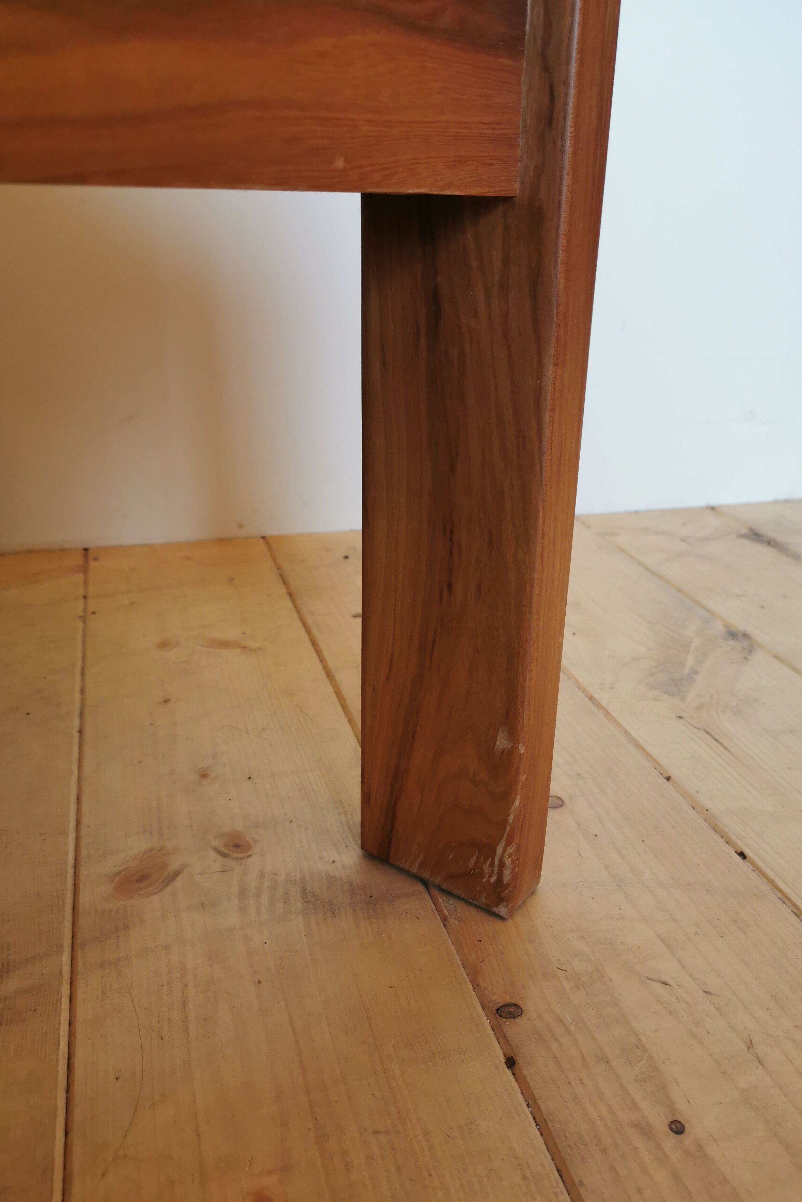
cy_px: 598
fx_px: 969
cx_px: 431
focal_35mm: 29
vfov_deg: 63.7
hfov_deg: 44.9
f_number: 1.8
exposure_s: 1/50
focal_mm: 5.58
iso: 125
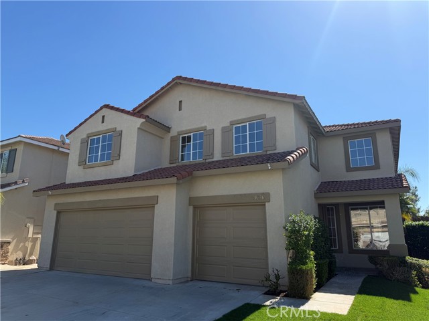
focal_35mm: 24
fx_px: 297
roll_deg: +0.0
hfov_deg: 71.6
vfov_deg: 56.8
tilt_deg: +12.5
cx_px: 214
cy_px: 160
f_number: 1.78
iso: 80
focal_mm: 6.76
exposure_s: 1/3759
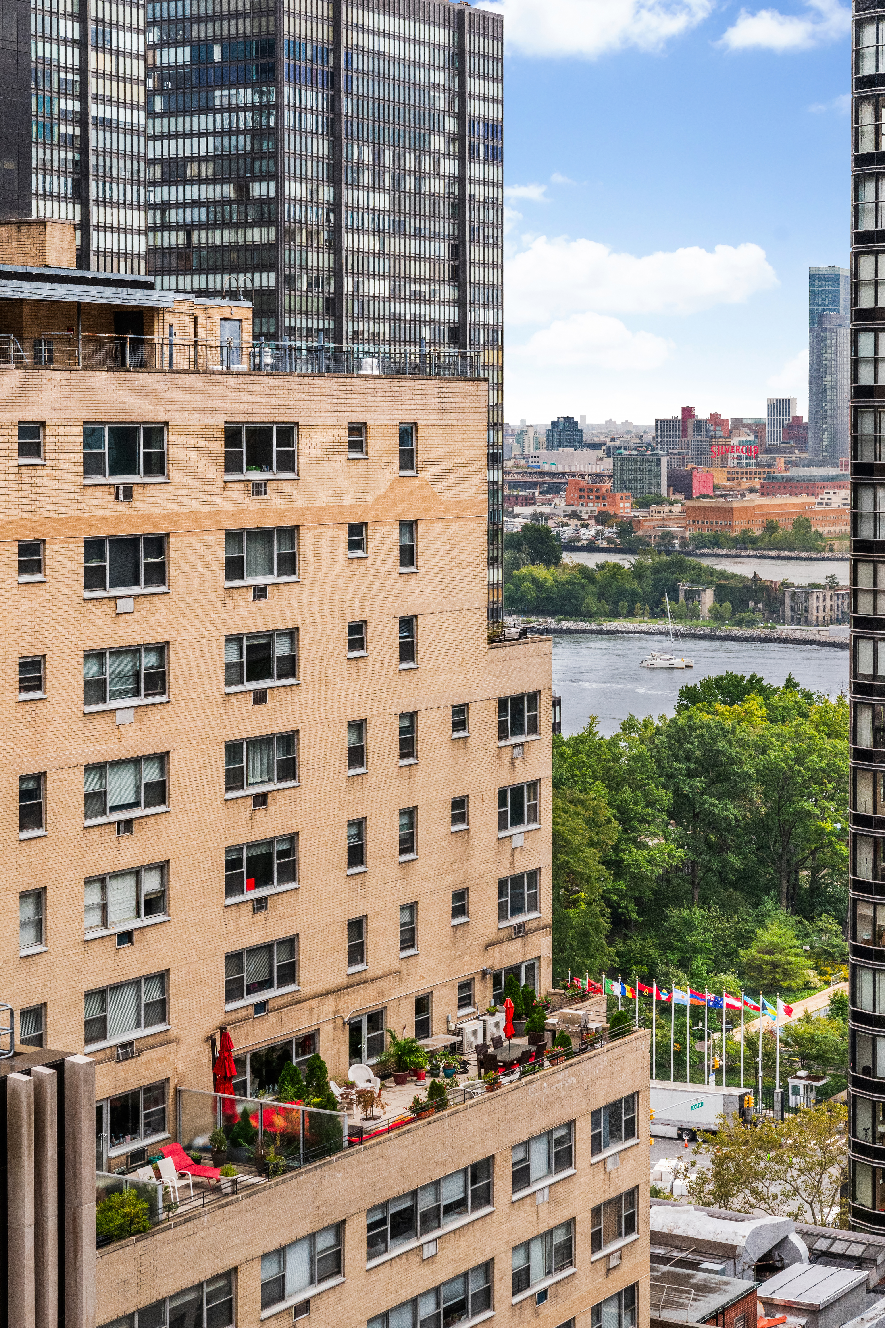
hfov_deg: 19.5
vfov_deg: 28.8
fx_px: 2581
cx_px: 442
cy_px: 664
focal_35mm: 70
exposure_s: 1/400
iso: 800
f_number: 18
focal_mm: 70
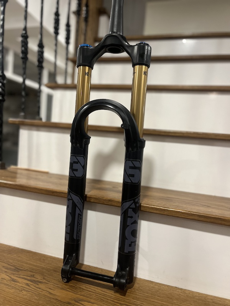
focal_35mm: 26
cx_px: 115
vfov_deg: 67.3
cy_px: 153
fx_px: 230
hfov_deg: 53.1
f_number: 1.6
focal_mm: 5.1
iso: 250
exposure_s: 1/50
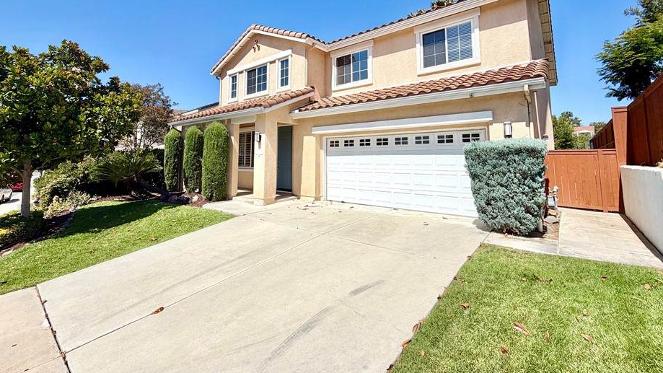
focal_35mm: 17
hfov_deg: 95.8
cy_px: 131
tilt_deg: +5.5
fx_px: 299
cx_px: 314
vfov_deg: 62.6
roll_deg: +0.0
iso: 20
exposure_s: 1/1399
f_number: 2.2
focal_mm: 2.22
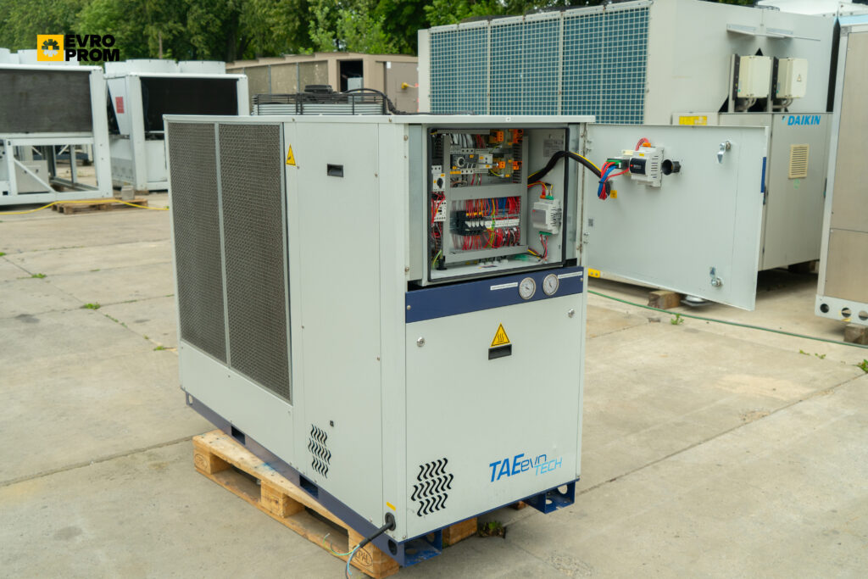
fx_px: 796
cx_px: 434
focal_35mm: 33
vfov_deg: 40.0
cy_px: 290
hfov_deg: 57.2
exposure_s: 1/200
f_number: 6.3
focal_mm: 33
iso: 200
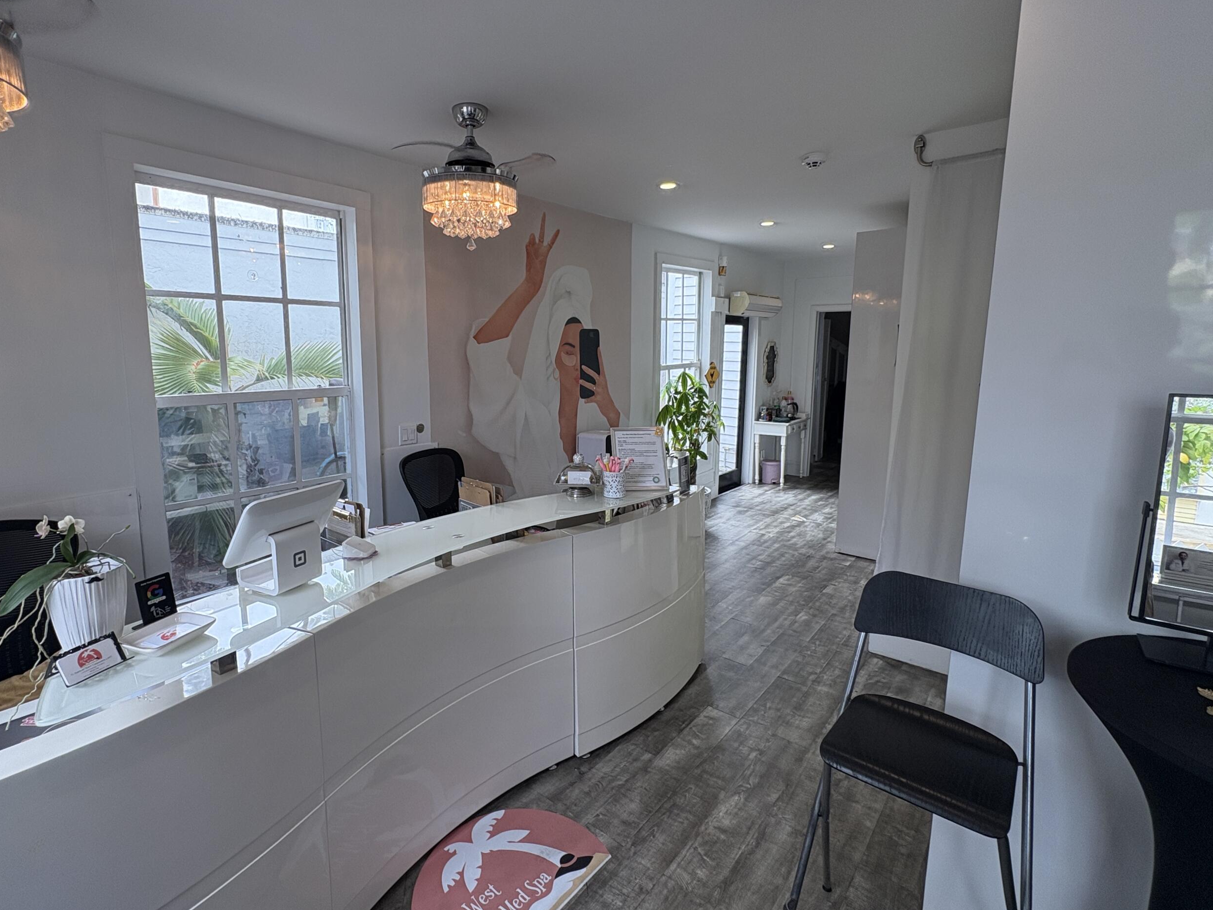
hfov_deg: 90.7
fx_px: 596
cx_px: 546
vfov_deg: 74.6
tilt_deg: -7.7
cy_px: 423
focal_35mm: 17
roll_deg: +0.2
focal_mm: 2.22
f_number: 2.2
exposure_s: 1/131
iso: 64
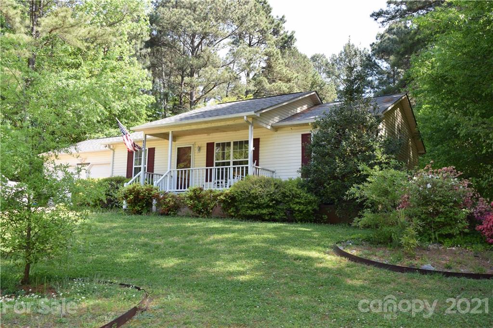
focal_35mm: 33
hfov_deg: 57.2
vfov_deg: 39.9
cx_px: 246
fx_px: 452
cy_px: 164
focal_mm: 22
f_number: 5.6
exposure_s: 1/80
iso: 100
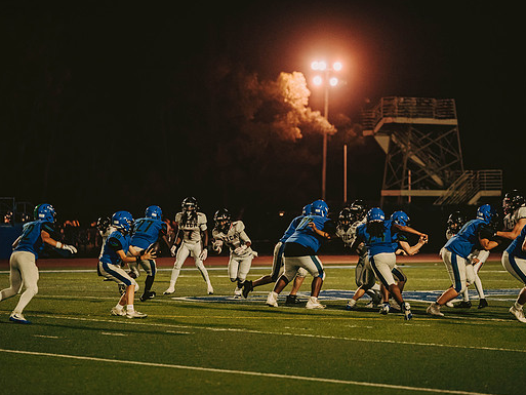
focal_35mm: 163
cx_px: 287
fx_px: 2477
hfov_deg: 12.1
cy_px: 198
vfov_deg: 9.1
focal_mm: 150
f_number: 2.8
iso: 2500
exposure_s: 1/1000
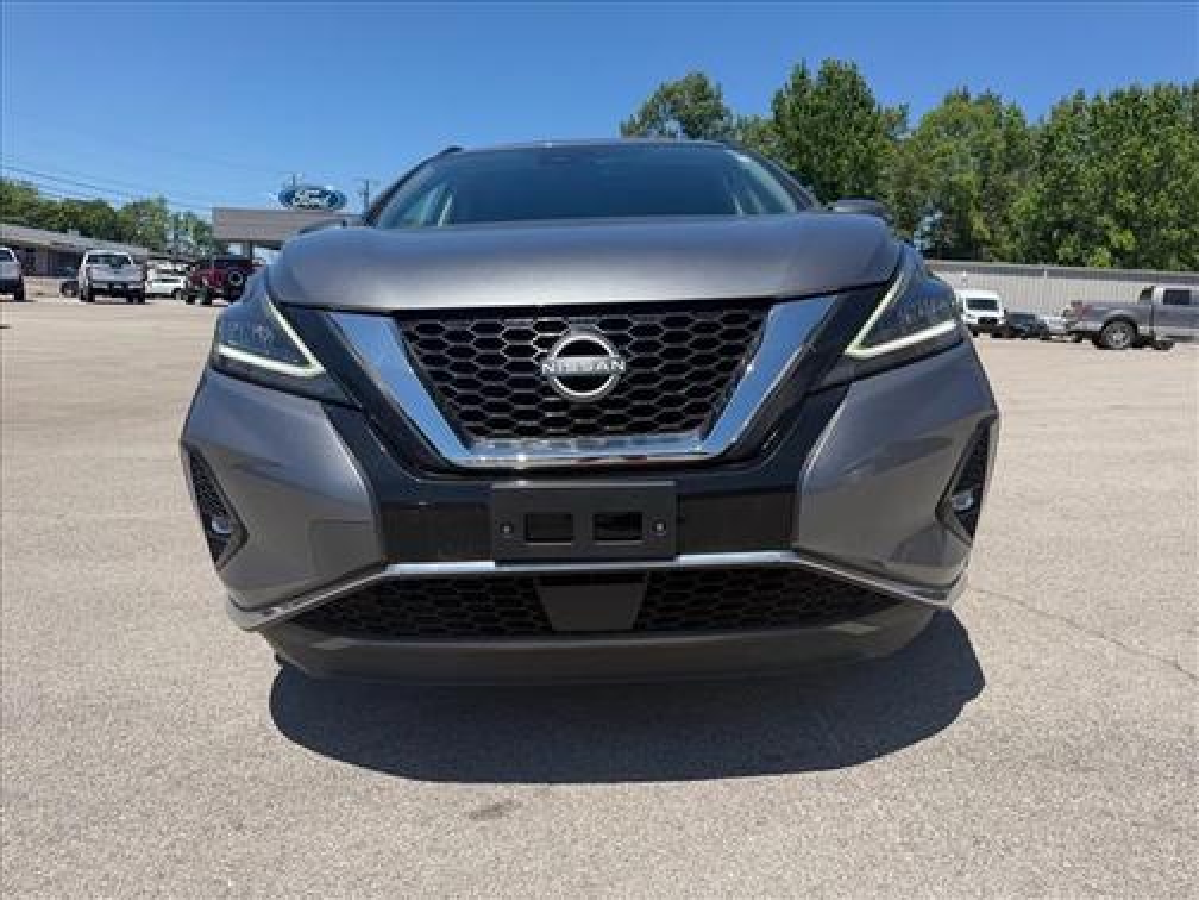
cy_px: 450
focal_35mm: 24
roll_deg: -2.7
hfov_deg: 71.6
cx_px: 600
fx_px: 831
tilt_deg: -8.0
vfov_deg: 56.8
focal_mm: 6.76
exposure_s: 1/4167
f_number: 1.78
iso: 80
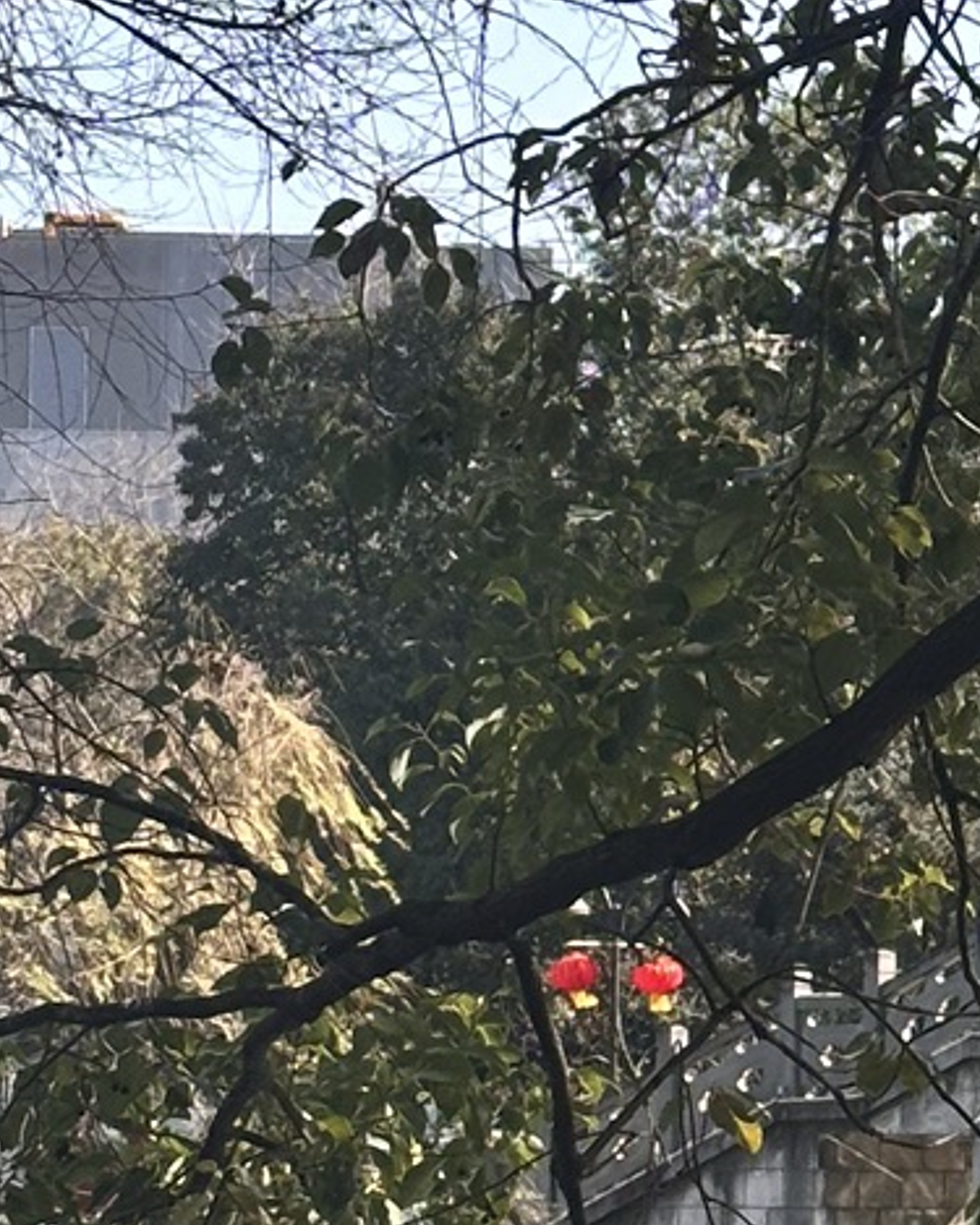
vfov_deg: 9.7
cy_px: 588
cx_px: 1108
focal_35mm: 200
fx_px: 7253
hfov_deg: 7.7
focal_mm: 6.86
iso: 64
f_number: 1.78
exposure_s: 1/1376
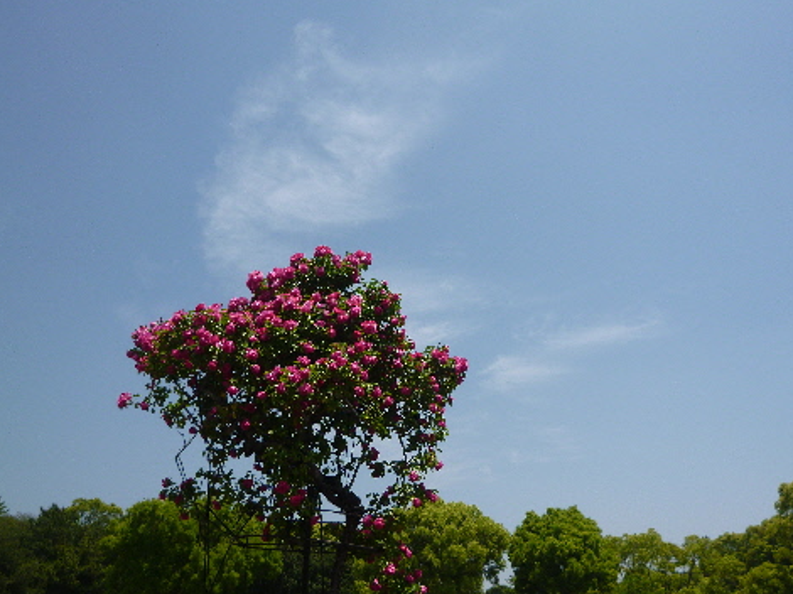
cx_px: 415
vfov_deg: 42.9
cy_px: 306
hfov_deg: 55.4
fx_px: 756
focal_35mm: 33
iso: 100
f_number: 9
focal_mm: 5.6
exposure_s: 1/250
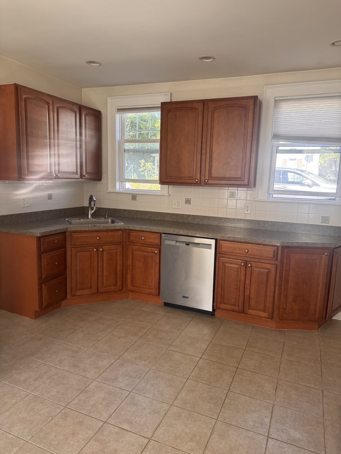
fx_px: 315
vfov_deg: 71.6
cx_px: 170
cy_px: 227
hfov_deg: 56.8
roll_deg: -2.5
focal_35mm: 24
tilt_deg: -6.8
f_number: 1.78
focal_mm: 6.76
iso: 100
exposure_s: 1/121
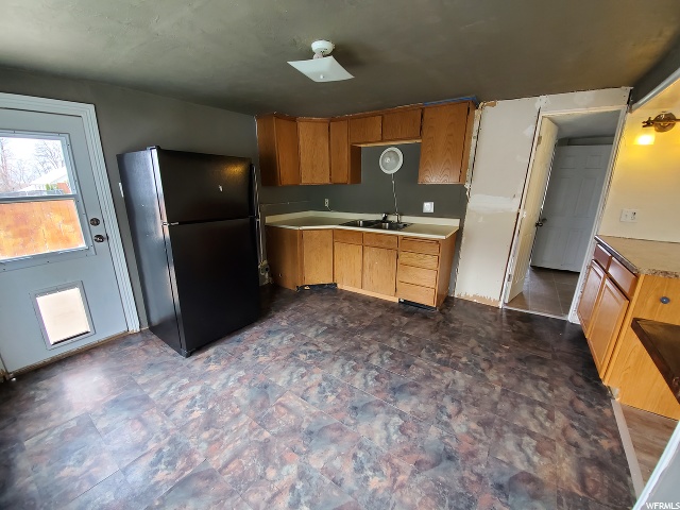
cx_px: 340
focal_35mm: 13
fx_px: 255
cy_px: 255
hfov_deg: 106.2
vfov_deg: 89.9
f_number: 2.2
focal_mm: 1.8
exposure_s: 1/59
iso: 200
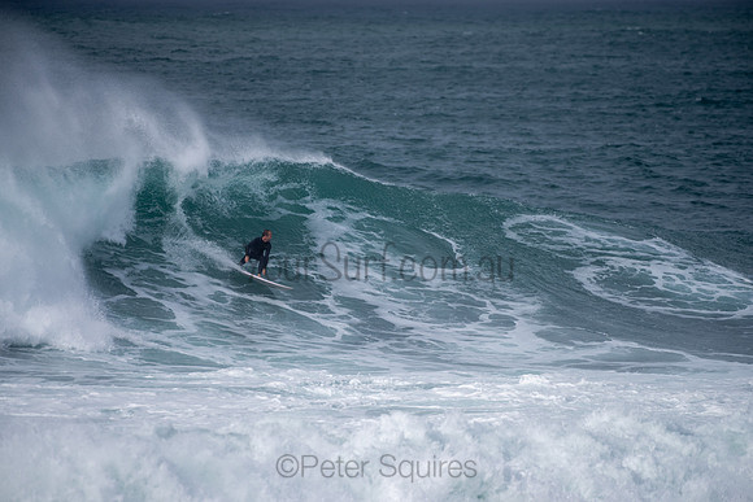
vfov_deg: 2.6
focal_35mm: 539
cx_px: 376
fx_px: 11267
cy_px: 251
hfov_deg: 3.8
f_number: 5.6
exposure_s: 1/1000
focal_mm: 500
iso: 80
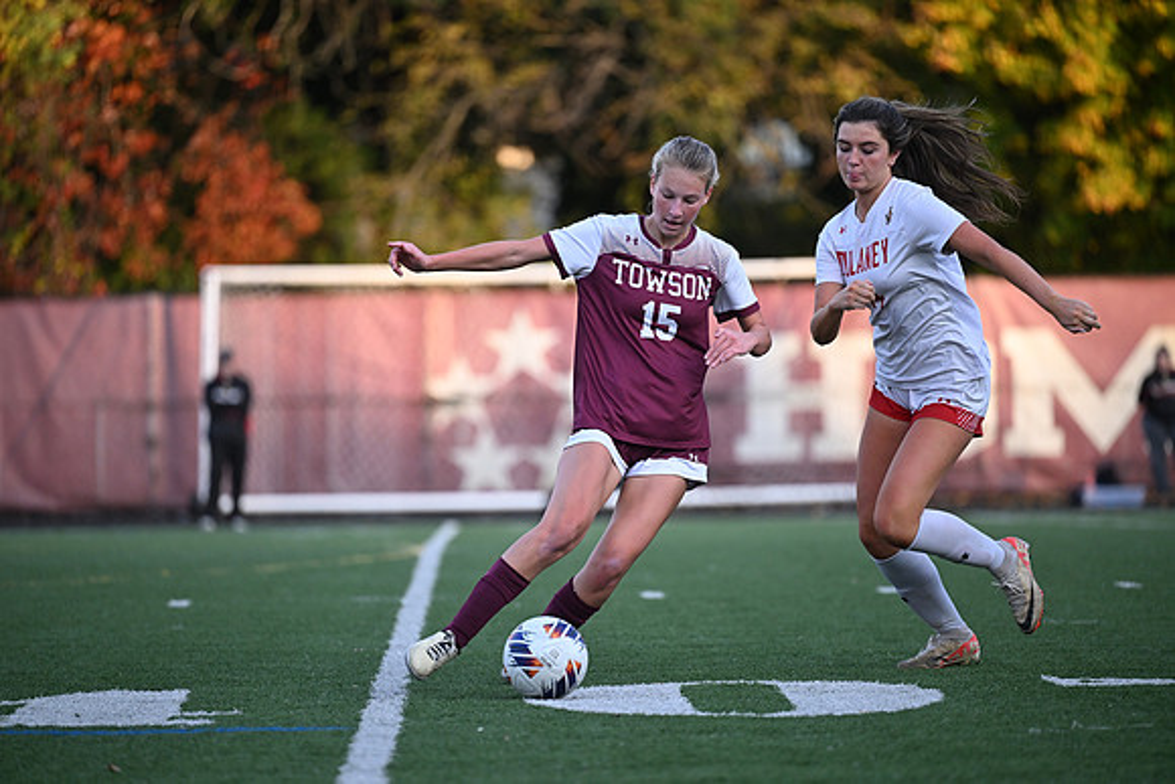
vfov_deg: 6.9
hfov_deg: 10.3
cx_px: 588
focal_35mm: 200
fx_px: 6529
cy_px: 392
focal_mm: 200
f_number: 2.8
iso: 1400
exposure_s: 1/2500
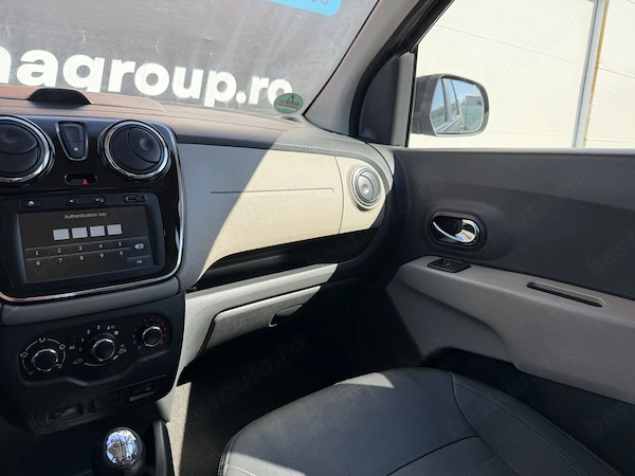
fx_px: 440
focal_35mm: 24
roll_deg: -2.3
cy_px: 238
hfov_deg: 71.6
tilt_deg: -15.3
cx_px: 318
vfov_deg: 56.8
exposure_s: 1/772
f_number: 1.78
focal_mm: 6.76
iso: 80
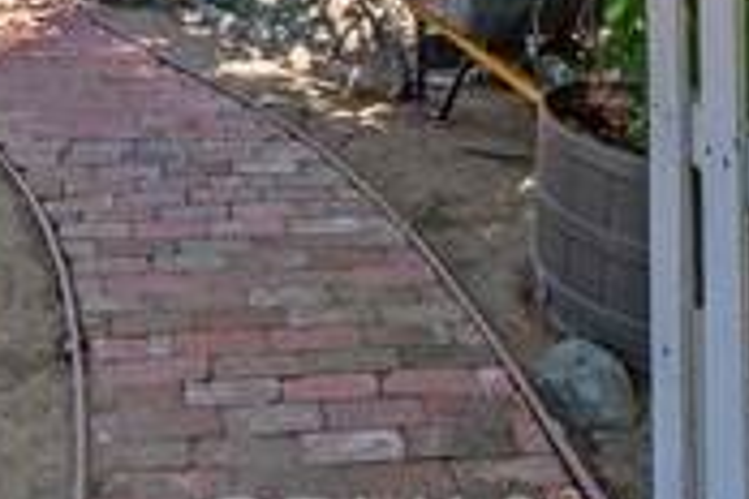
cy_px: -320
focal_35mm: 59
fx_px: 1227
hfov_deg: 32.9
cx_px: 146
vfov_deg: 19.1
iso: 250
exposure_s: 1/50
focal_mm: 16
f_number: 9
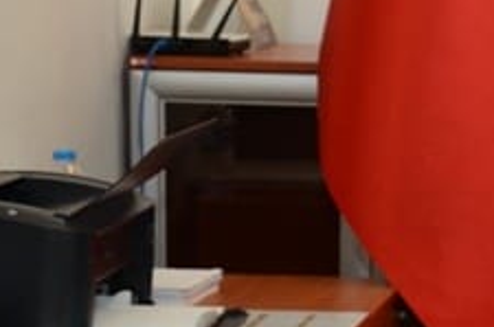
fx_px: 2342
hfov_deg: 11.5
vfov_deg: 8.0
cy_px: 140
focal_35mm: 171
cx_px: 755
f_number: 4.2
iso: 1250
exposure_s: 1/200
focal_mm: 32
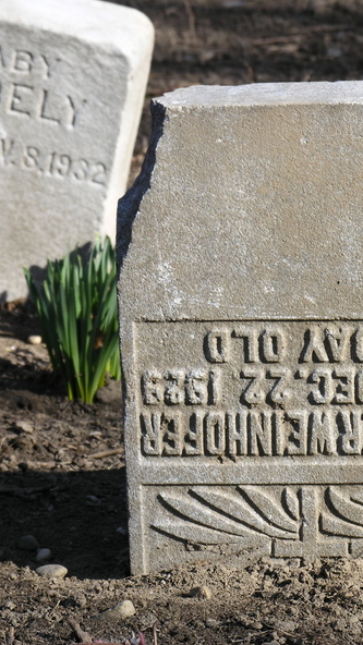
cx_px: 172
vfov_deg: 9.4
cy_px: 322
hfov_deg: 5.3
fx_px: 3919
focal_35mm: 229
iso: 50
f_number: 6.2
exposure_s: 1/104
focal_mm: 40
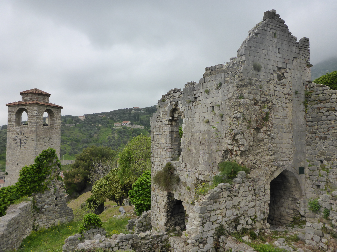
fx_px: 273
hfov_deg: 63.4
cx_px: 168
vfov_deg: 49.7
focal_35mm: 28
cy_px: 126
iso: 200
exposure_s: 1/400
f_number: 3.3
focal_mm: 4.9
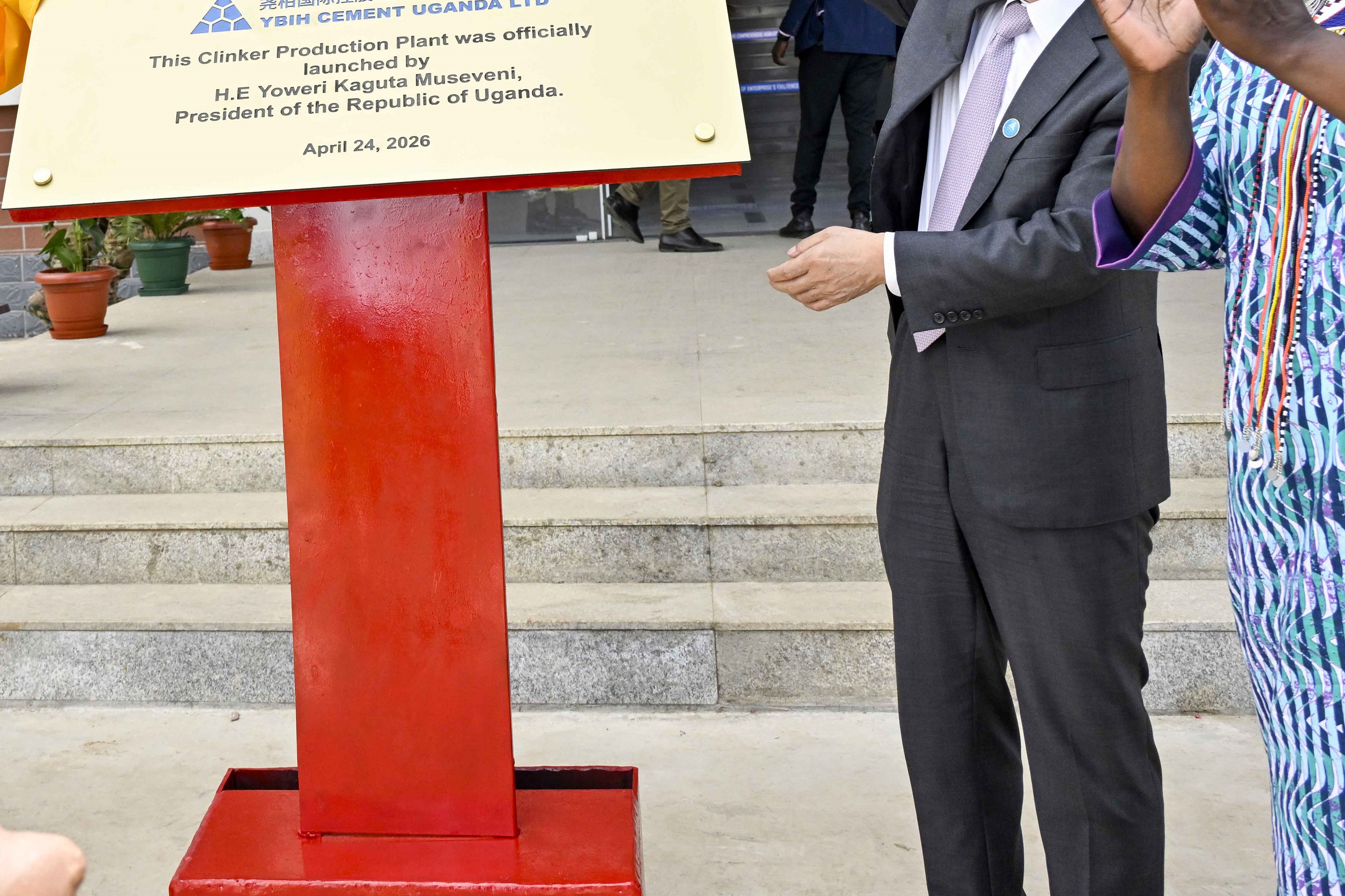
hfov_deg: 38.3
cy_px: 105
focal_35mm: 50
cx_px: 292
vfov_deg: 26.2
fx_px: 1868
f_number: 7.1
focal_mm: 28
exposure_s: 1/1250
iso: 1100
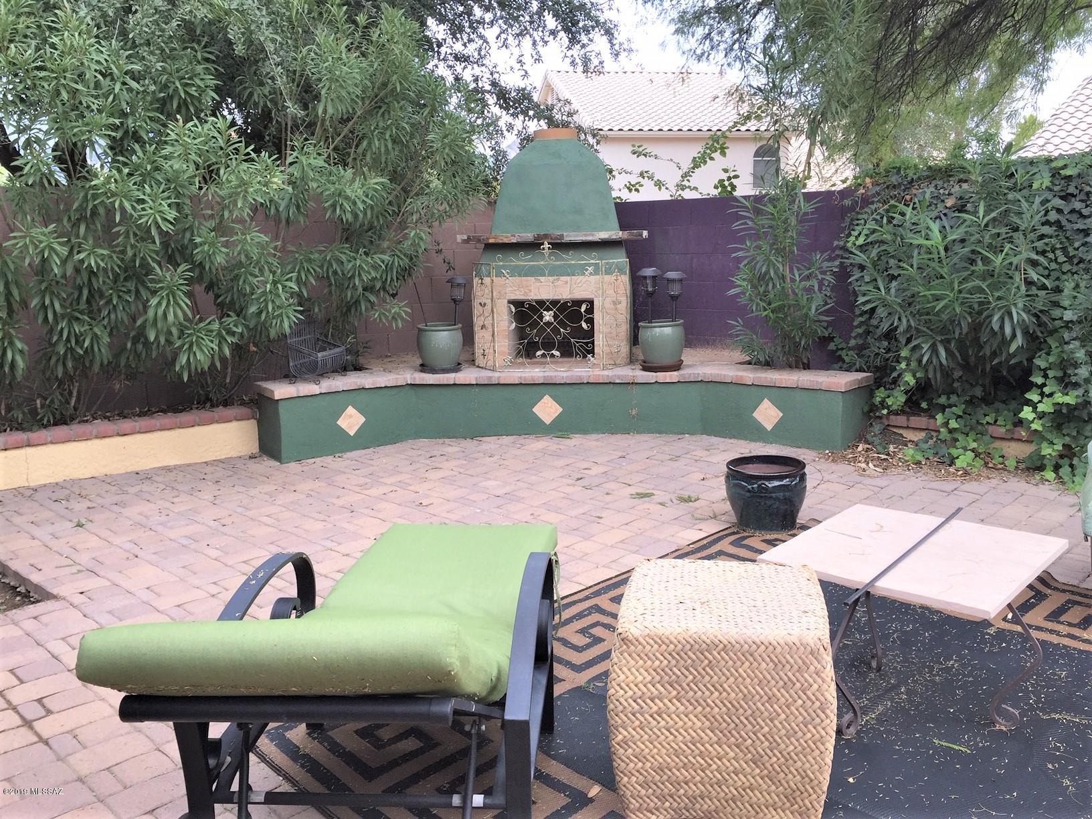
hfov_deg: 61.7
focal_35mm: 29
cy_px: 410
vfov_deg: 48.2
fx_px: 915
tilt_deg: -10.9
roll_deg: +0.4
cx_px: 546
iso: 32
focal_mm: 4.15
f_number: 2.2
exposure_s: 1/273
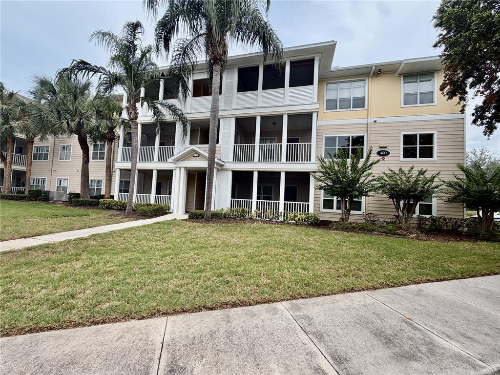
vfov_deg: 85.7
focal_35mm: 14
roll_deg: -2.4
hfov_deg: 102.1
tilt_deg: +3.7
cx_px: 250
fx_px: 202
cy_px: 188
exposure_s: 1/770
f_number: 2.2
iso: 32
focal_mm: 2.22
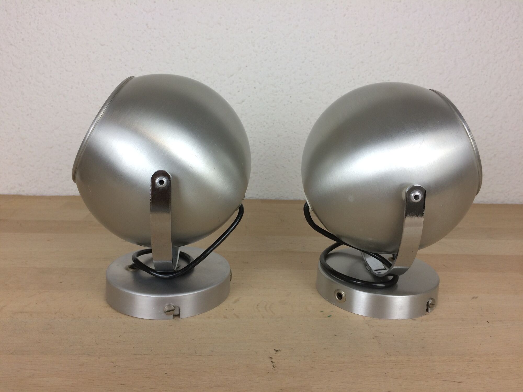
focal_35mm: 29
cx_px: 262
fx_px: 438
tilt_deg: -12.6
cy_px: 196
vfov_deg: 48.2
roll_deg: -1.9
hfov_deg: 61.7
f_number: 2.2
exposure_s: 1/100
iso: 64
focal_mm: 4.15
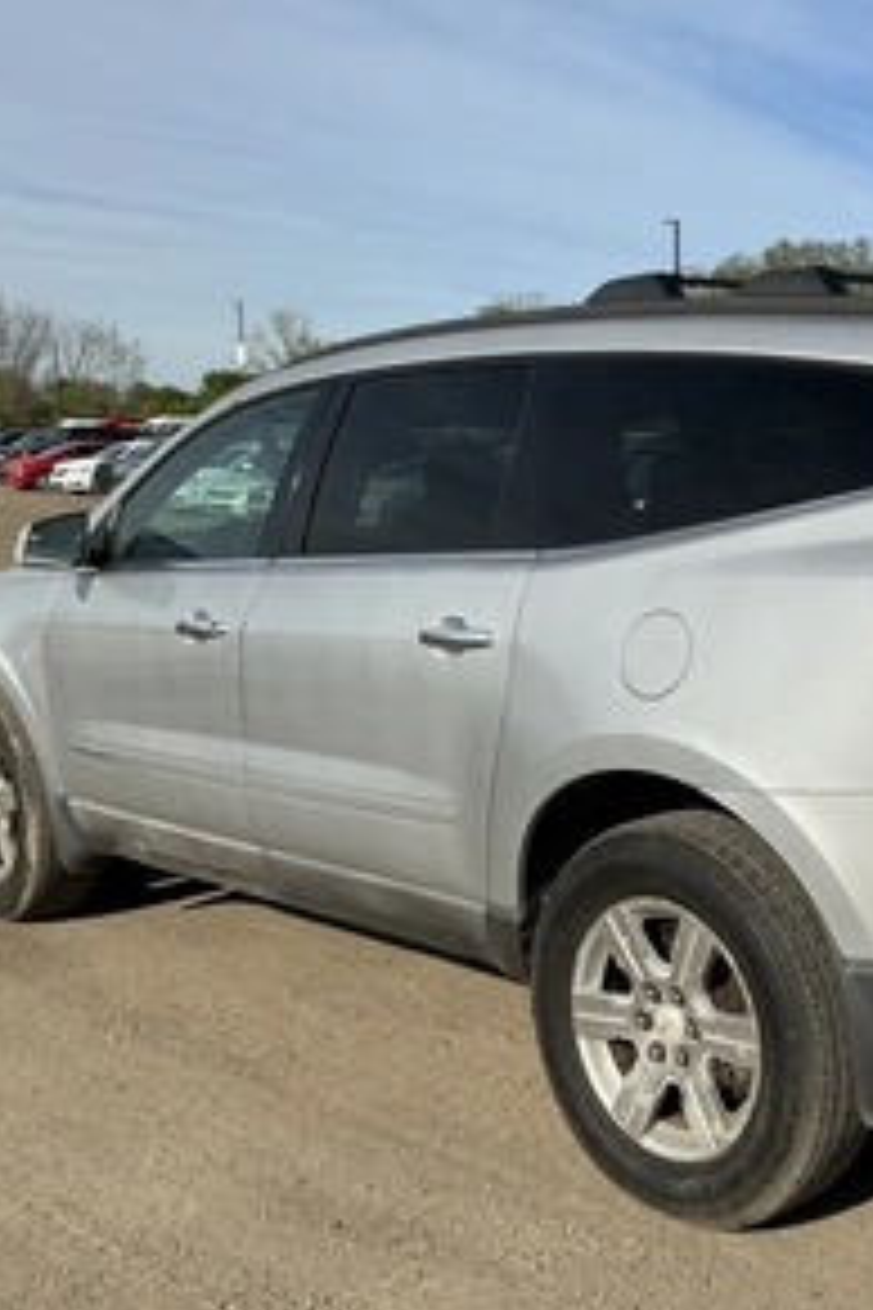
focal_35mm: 40
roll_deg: -0.3
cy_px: 671
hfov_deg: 32.1
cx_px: 752
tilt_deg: -6.5
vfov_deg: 48.5
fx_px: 1455
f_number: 1.8
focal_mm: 3
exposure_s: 1/2667
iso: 25
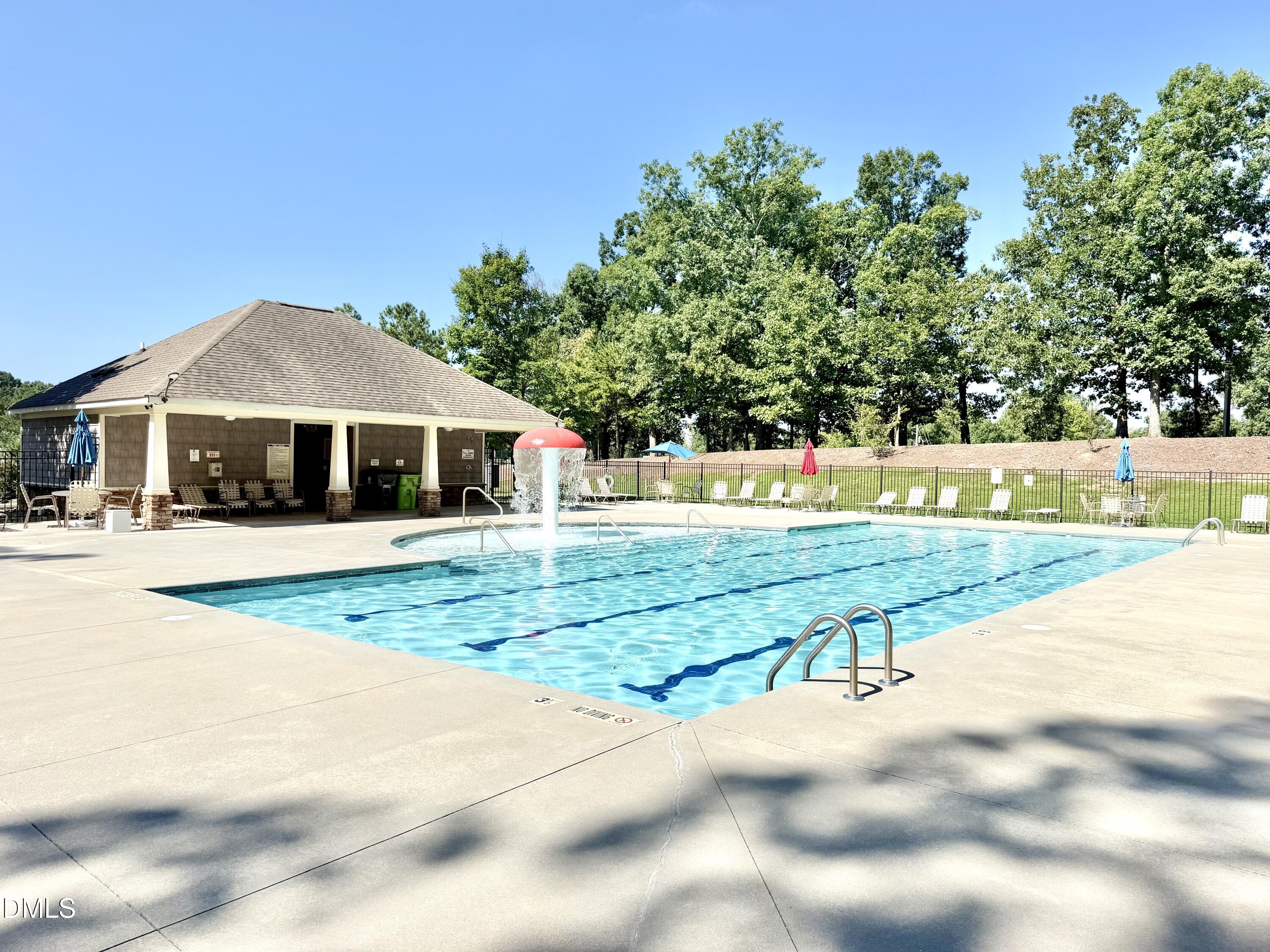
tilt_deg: -0.5
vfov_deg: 56.8
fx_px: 881
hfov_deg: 71.6
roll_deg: -0.3
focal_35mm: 24
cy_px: 476
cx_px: 635
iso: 80
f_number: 1.78
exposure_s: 1/5714
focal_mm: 6.76
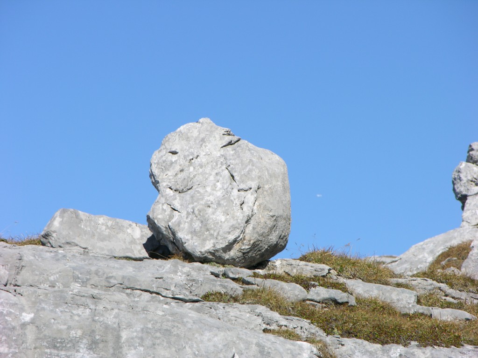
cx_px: 239
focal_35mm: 280
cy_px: 179
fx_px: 3866
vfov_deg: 5.3
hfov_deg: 7.1
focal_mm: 71.2
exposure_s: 1/306
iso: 50
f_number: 5.9
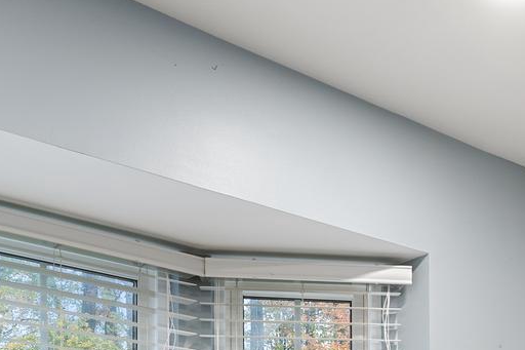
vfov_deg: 20.2
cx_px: 390
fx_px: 816
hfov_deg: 34.9
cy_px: 548
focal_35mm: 56
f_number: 8
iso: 500
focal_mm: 14
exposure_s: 1/5
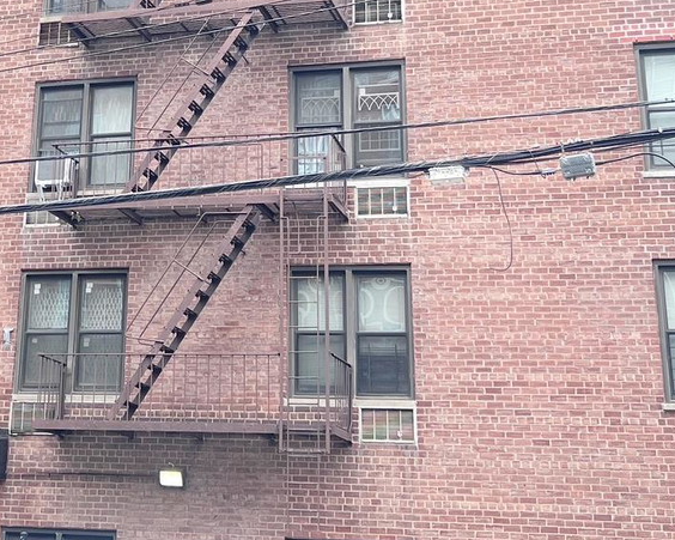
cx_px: 108
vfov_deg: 20.5
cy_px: -14
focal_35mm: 72
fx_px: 1438
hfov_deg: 25.8
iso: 50
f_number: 1.5
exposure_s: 1/803
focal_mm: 5.7
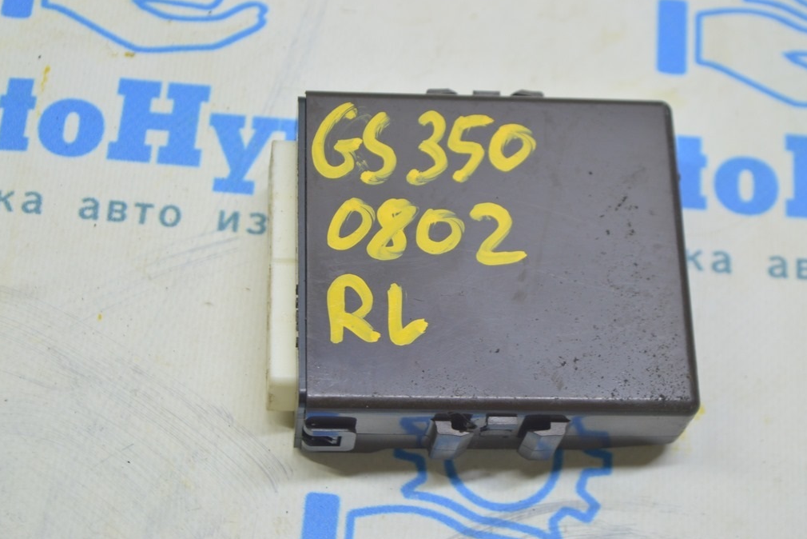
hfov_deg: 25.7
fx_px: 1771
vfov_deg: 17.3
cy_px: 270
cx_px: 403
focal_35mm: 79
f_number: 5.6
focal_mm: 52
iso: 400
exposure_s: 1/20
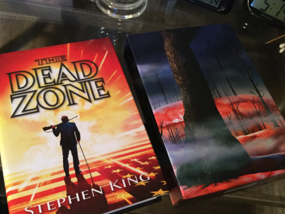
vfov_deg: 40.6
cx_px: 130
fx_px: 288
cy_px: 119
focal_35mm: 35
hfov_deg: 52.6
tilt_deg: -60.5
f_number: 2.4
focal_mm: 3.3
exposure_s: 1/15
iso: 200
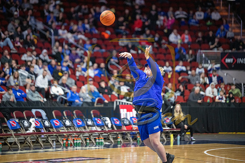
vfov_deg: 8.3
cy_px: 82
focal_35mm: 165
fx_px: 1123
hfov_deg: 12.4
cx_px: 122
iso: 2500
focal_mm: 165
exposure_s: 1/1250
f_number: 2.8
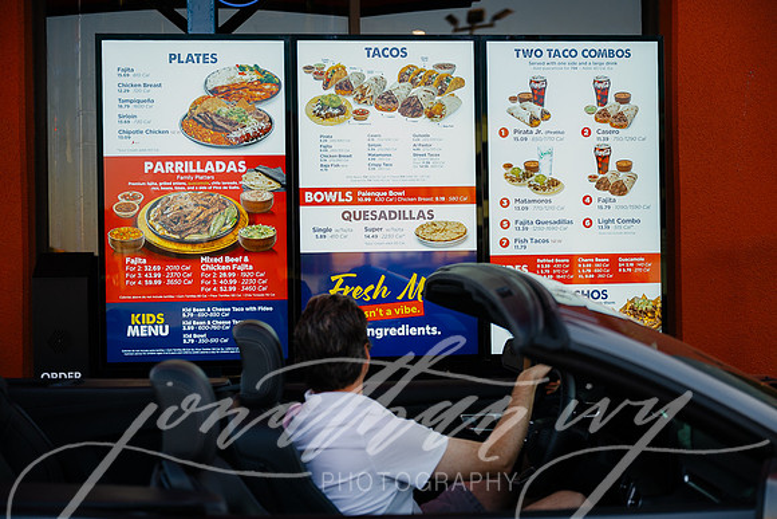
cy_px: 260
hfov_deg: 35.0
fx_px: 1230
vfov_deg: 23.8
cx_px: 388
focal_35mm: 57
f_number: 2.8
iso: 80
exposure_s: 1/250
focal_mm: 57
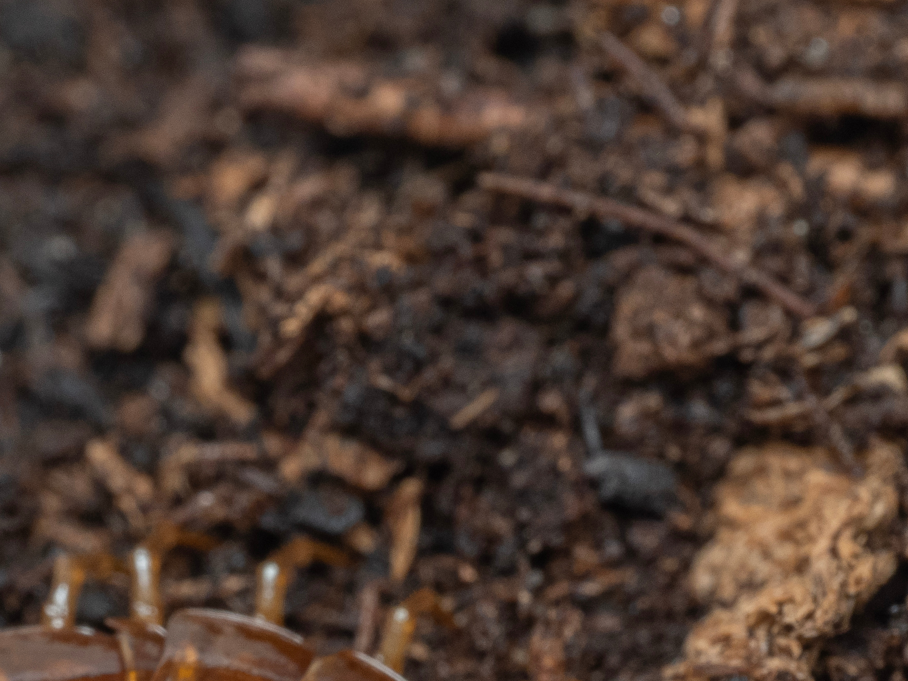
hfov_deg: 3.9
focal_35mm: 509
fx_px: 13352
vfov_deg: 2.9
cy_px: 885
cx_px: 247
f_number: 11
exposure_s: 1/250
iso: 200
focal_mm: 90
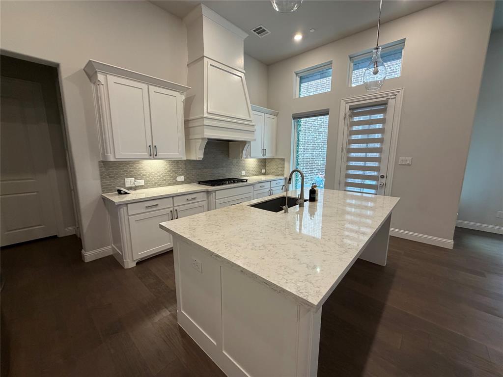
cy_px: 188
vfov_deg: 85.7
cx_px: 252
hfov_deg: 102.1
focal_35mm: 14
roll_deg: +1.6
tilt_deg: -9.9
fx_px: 203
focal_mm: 2.22
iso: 320
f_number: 2.2
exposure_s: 1/120
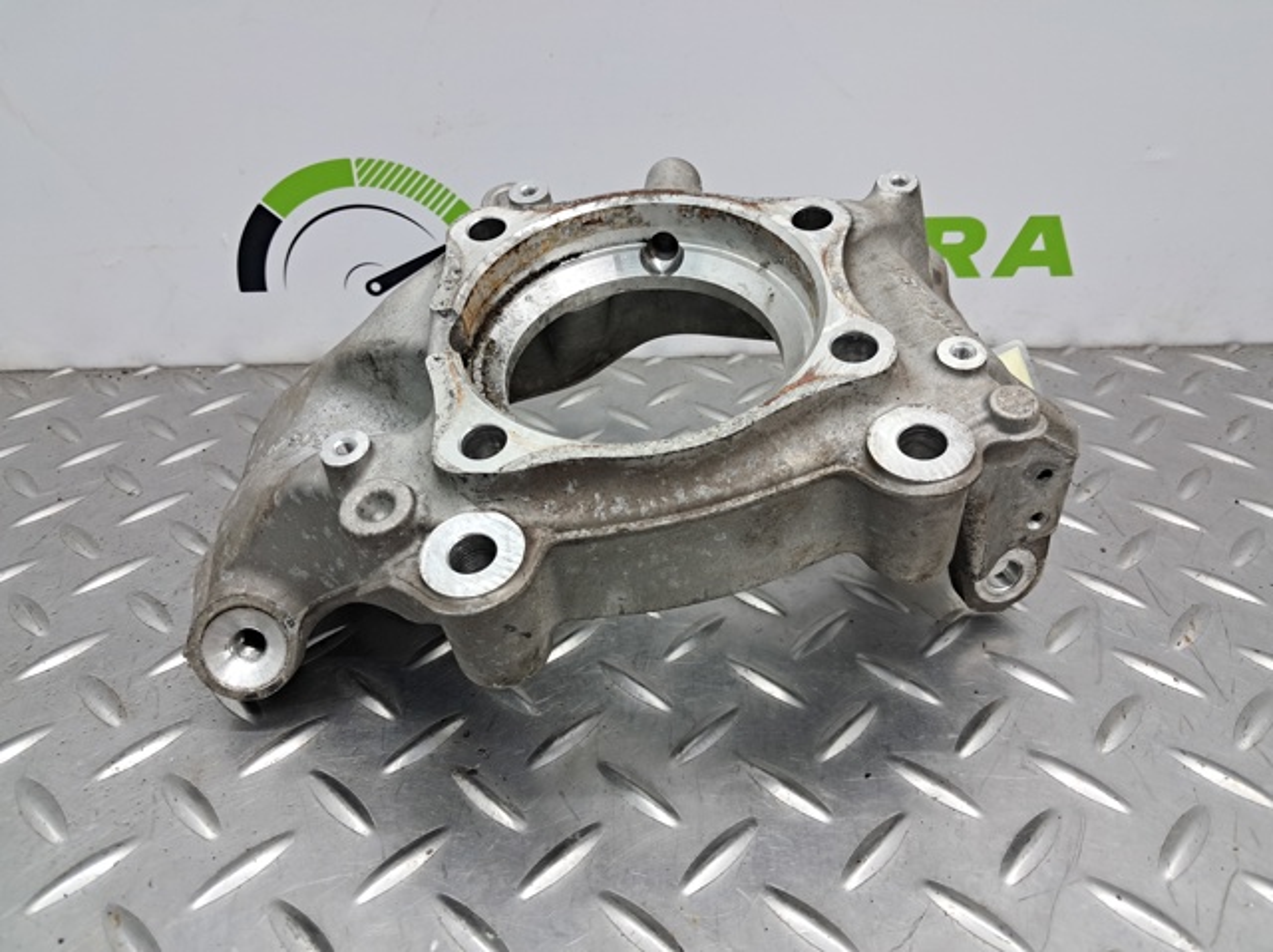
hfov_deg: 65.4
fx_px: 992
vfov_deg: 51.3
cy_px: 476
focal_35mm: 27
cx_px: 636
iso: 100
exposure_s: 1/50
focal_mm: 4
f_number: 1.8
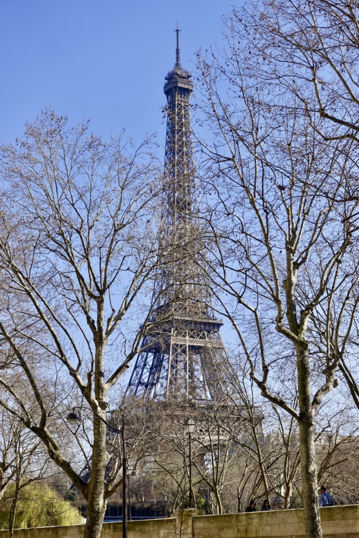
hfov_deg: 20.3
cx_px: 180
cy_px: 269
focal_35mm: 67
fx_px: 1002
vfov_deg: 30.1
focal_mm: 24.47
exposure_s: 1/500
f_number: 5.6
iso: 125
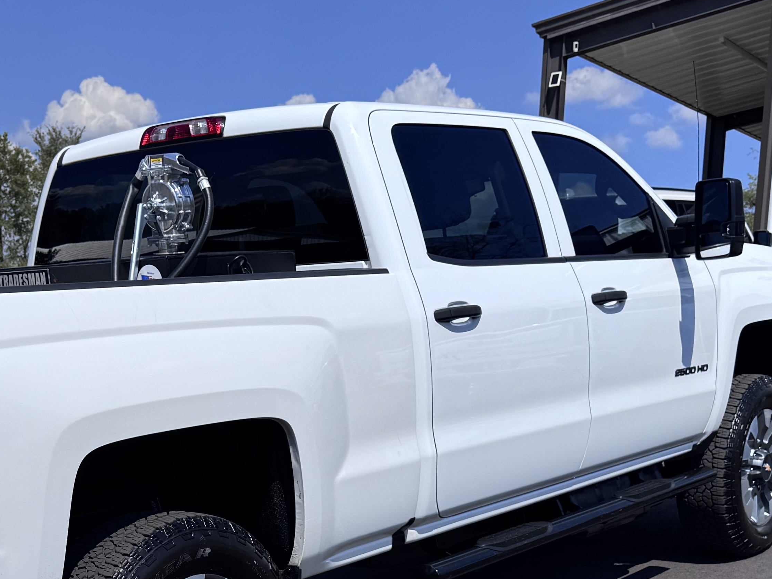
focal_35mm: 61
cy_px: 588
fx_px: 1361
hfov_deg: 31.5
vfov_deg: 23.0
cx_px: 270
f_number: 1.78
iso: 80
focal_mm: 6.76
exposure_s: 1/7092
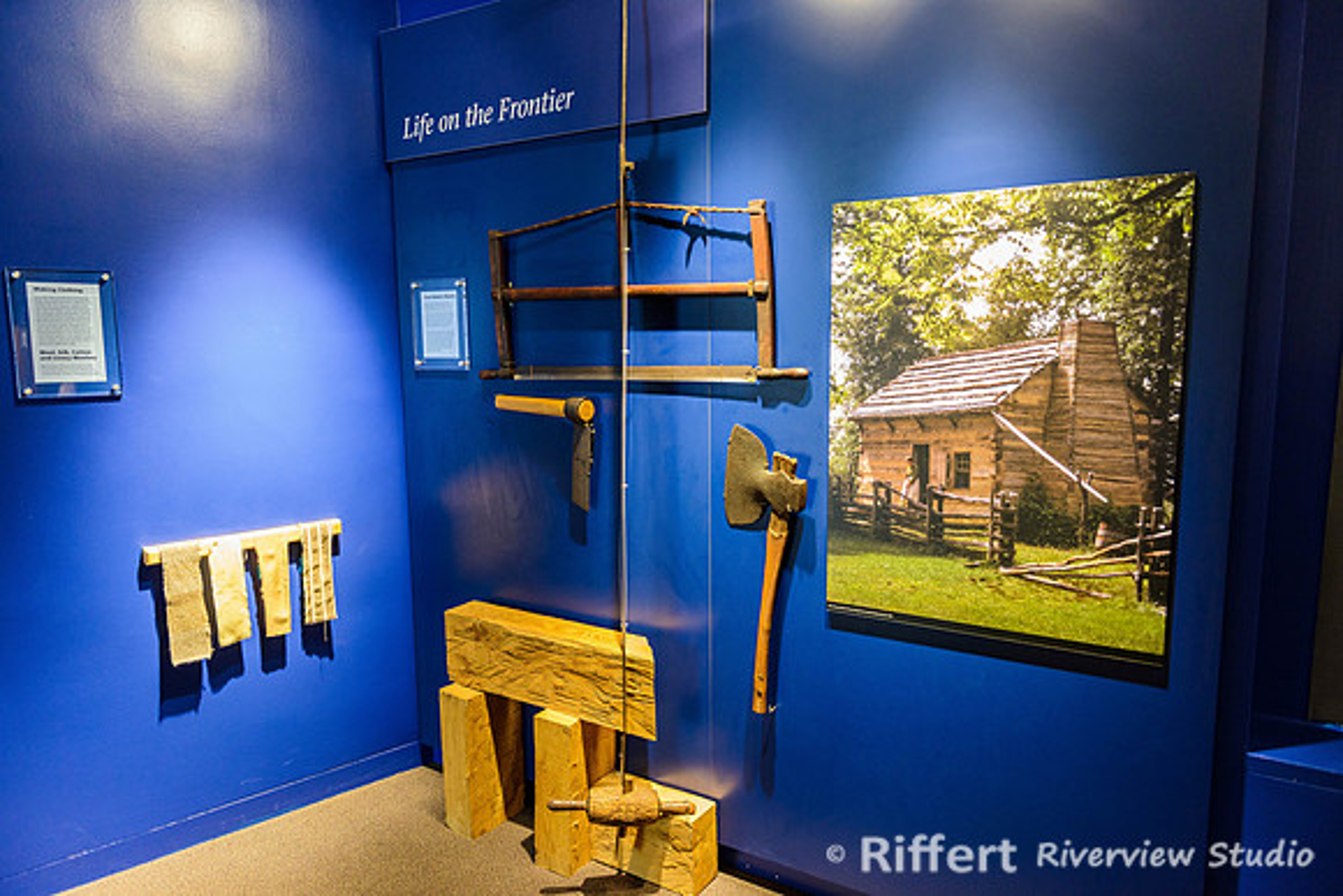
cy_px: 448
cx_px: 672
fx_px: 896
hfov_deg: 73.7
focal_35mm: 24
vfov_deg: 53.2
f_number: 2.8
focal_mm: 24
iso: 1600
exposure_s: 1/80
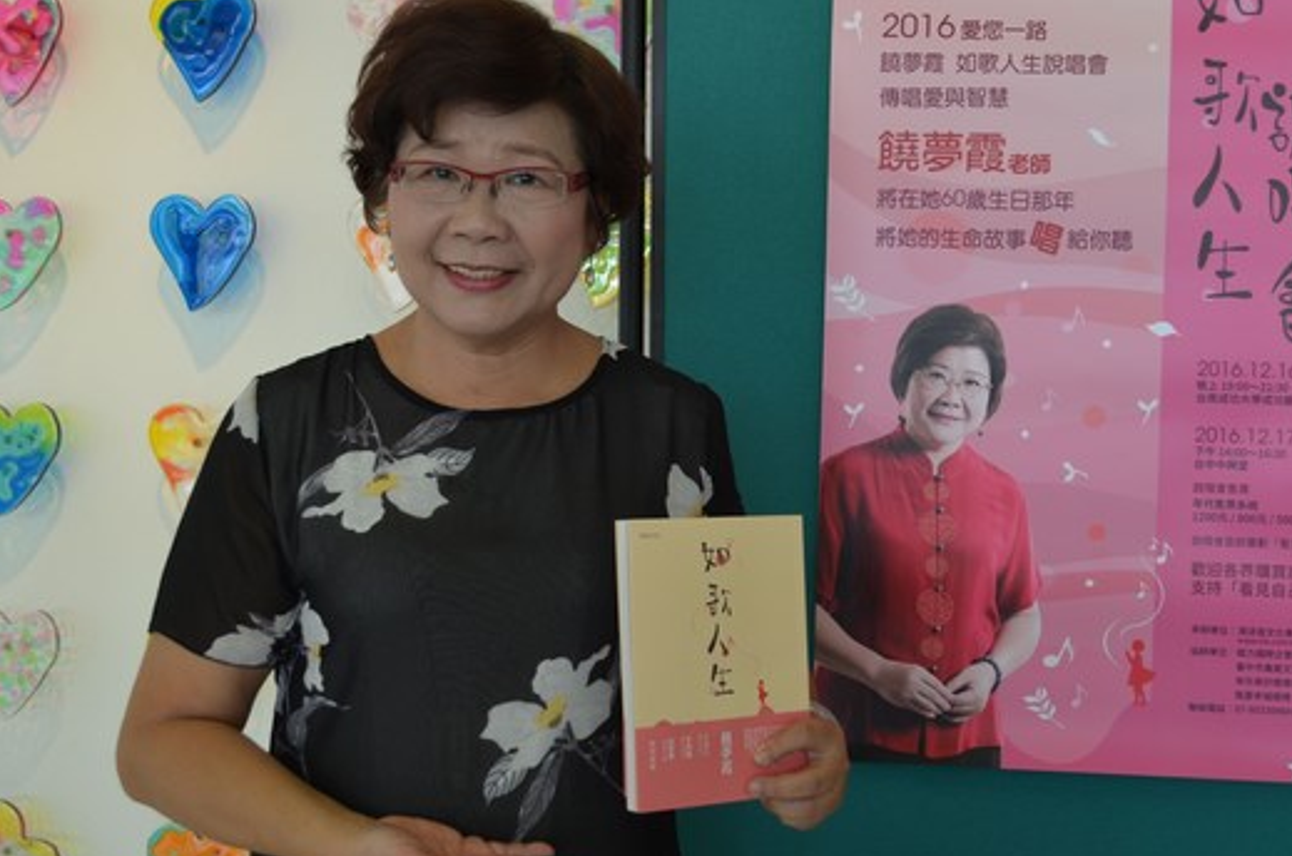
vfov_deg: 25.1
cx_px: 794
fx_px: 1921
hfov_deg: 37.0
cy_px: 403
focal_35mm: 54
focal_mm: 29
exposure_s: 1/60
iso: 400
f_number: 4.5
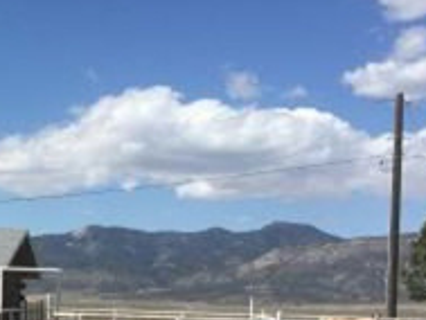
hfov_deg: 18.9
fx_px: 1207
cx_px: -81
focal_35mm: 98
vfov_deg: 14.7
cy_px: 354
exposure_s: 1/3049
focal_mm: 4.15
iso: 32
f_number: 2.2
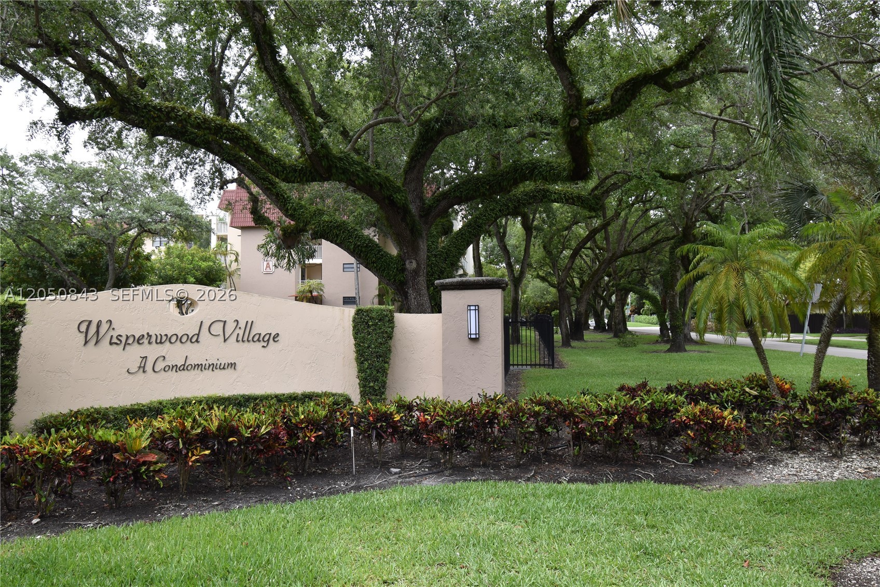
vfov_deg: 50.4
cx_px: 440
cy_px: 294
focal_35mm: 26
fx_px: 623
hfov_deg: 70.4
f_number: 7.1
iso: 200
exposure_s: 1/250
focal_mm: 17
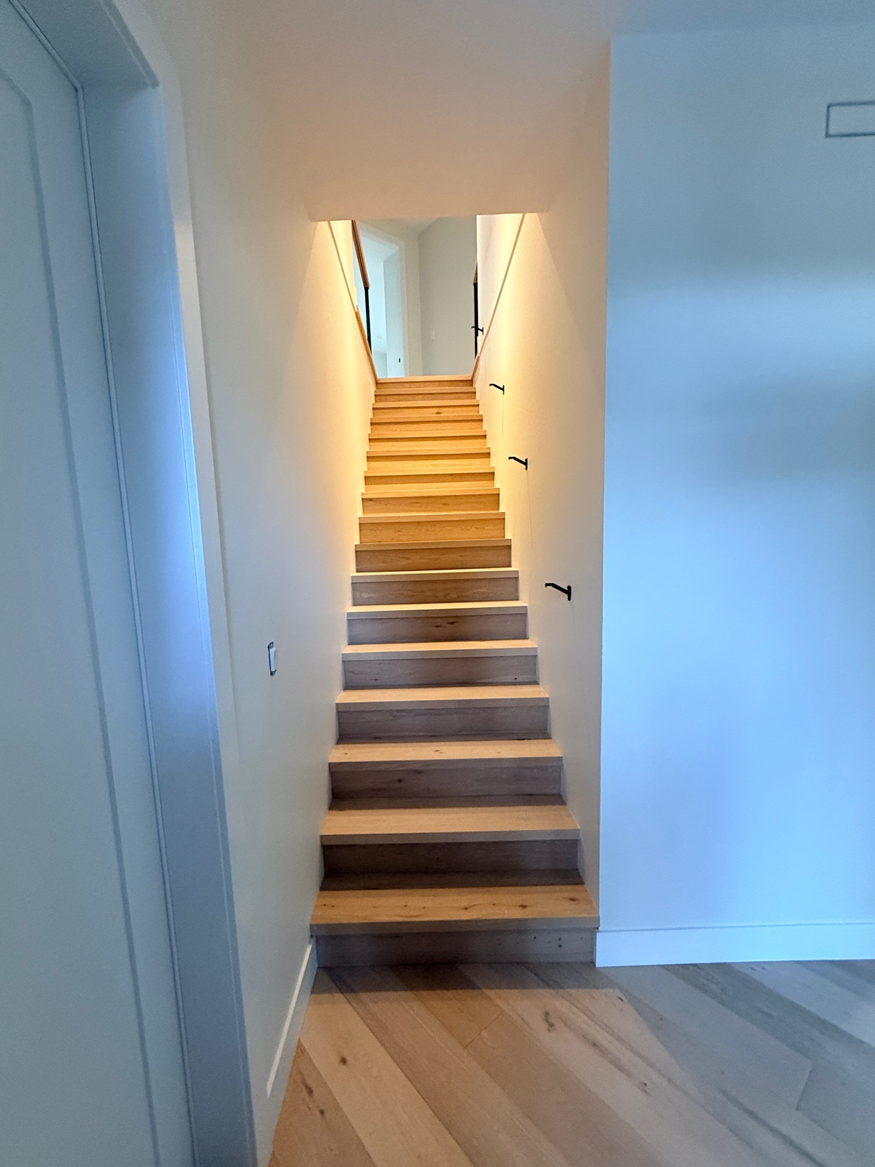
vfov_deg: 98.1
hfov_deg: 81.7
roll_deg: +1.9
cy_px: 612
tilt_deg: -6.7
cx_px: 422
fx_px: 506
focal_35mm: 15
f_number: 2.2
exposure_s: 1/60
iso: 500
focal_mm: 2.22
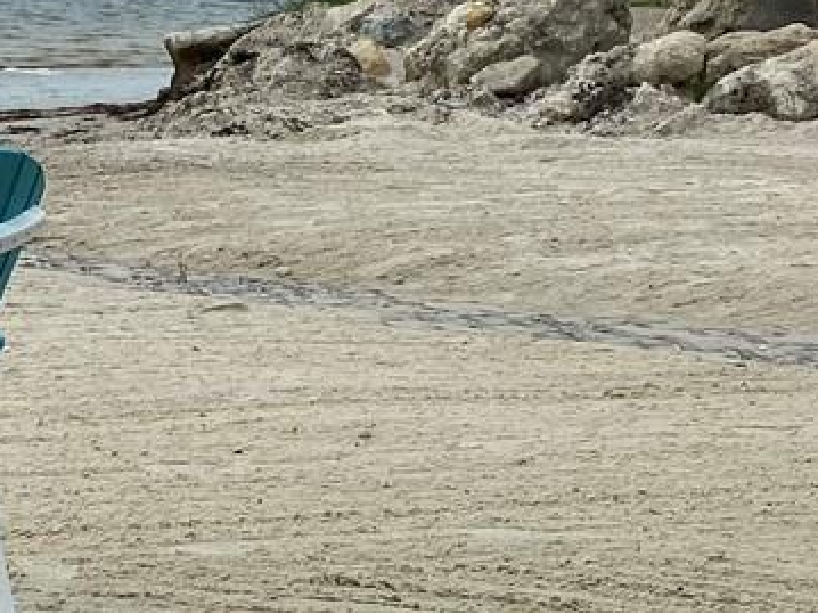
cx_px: -189
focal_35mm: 116
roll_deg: -1.8
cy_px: 175
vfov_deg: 12.7
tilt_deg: -6.8
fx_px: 2740
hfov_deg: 16.2
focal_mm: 4.25
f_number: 1.8
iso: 32
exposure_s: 1/6061
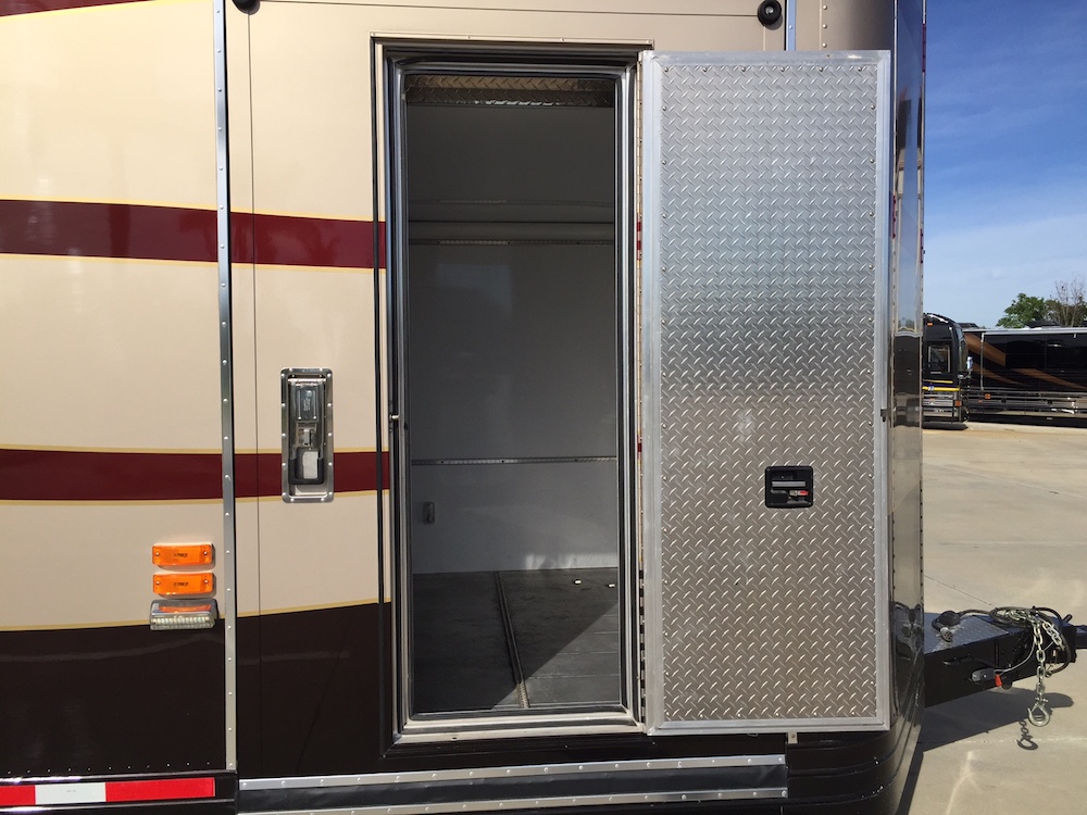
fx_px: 911
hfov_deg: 61.7
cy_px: 408
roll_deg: -2.2
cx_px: 544
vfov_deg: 48.2
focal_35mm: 29
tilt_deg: +1.3
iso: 32
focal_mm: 4.15
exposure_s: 1/3049
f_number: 2.2
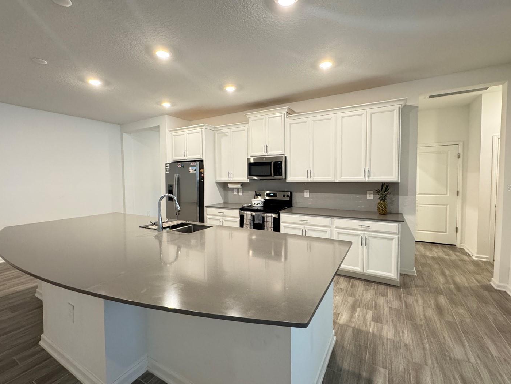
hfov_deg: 94.5
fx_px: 236
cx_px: 250
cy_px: 188
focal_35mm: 16
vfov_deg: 78.1
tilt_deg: -2.6
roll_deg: +0.0
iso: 320
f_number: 2.2
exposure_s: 1/60
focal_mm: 2.22
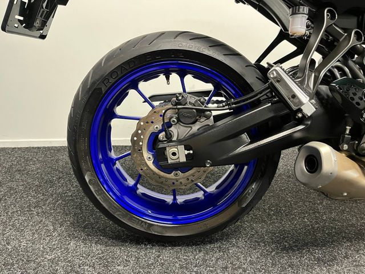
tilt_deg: -20.4
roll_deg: -0.3
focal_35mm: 26
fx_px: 274
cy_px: 137
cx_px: 182
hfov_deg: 67.3
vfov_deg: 53.1
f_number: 1.6
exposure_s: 1/50
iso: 500
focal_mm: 5.1
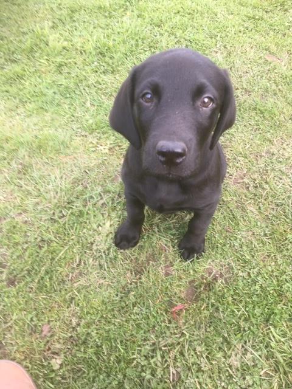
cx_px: 146
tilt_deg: -57.0
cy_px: 194
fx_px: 326
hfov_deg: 48.2
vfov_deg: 61.7
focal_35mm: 29
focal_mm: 4.15
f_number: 2.2
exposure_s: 1/50
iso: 32
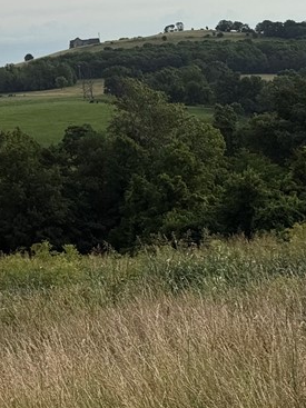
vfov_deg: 14.5
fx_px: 1580
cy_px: -3
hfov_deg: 10.5
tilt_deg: +5.6
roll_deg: +4.2
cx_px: -200
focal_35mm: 134
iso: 64
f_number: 1.78
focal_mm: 6.76
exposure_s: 1/6024
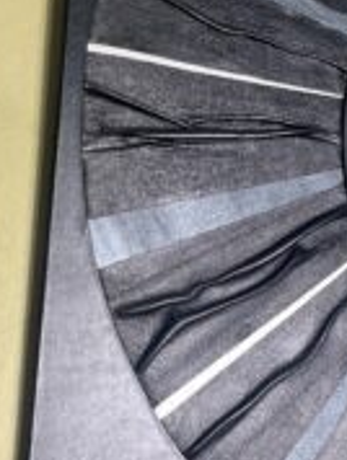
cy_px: 176
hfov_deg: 18.1
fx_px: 1040
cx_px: 400
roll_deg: -1.4
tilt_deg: +8.3
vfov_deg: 24.9
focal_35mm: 78
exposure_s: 1/50
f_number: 1.6
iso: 125
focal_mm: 5.1
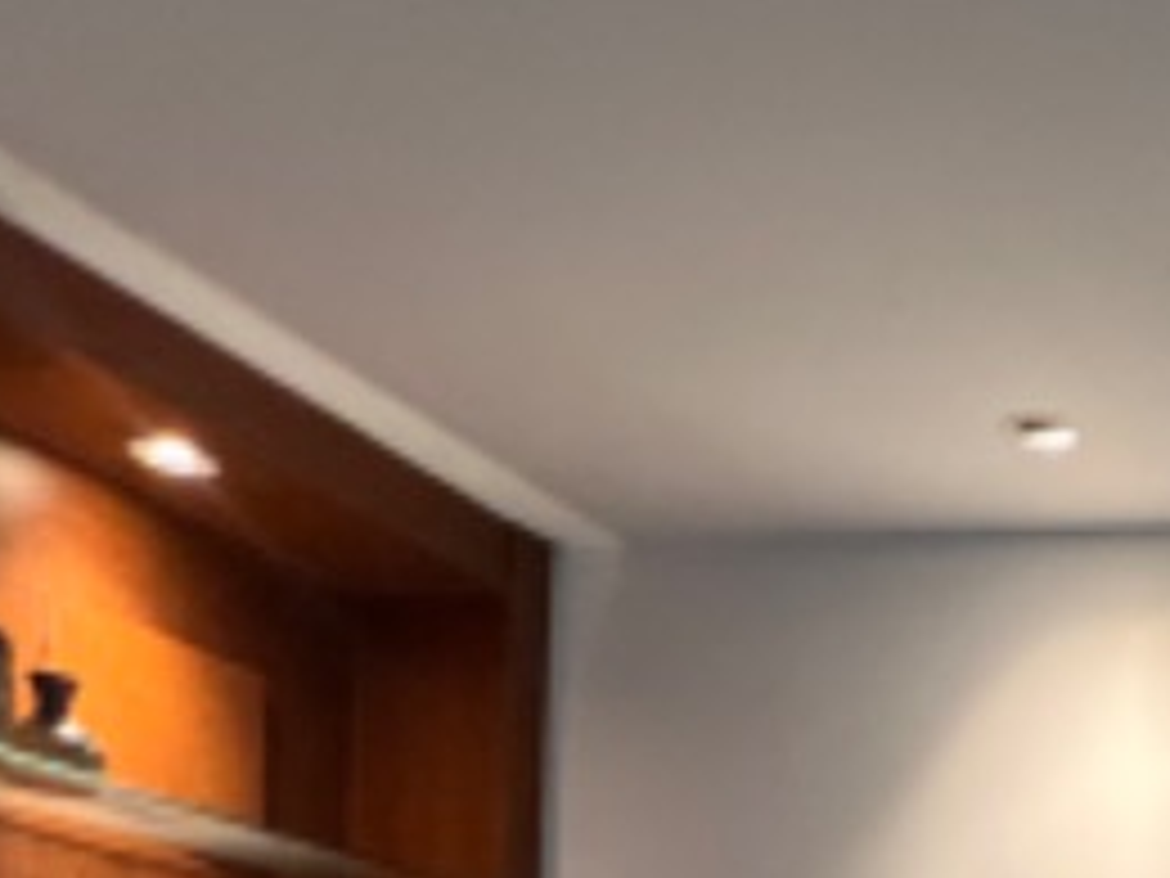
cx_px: 1220
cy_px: 1396
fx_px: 1690
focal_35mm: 50
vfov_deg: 22.5
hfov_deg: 34.1
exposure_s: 1/121
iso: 250
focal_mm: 1.57
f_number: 1.8
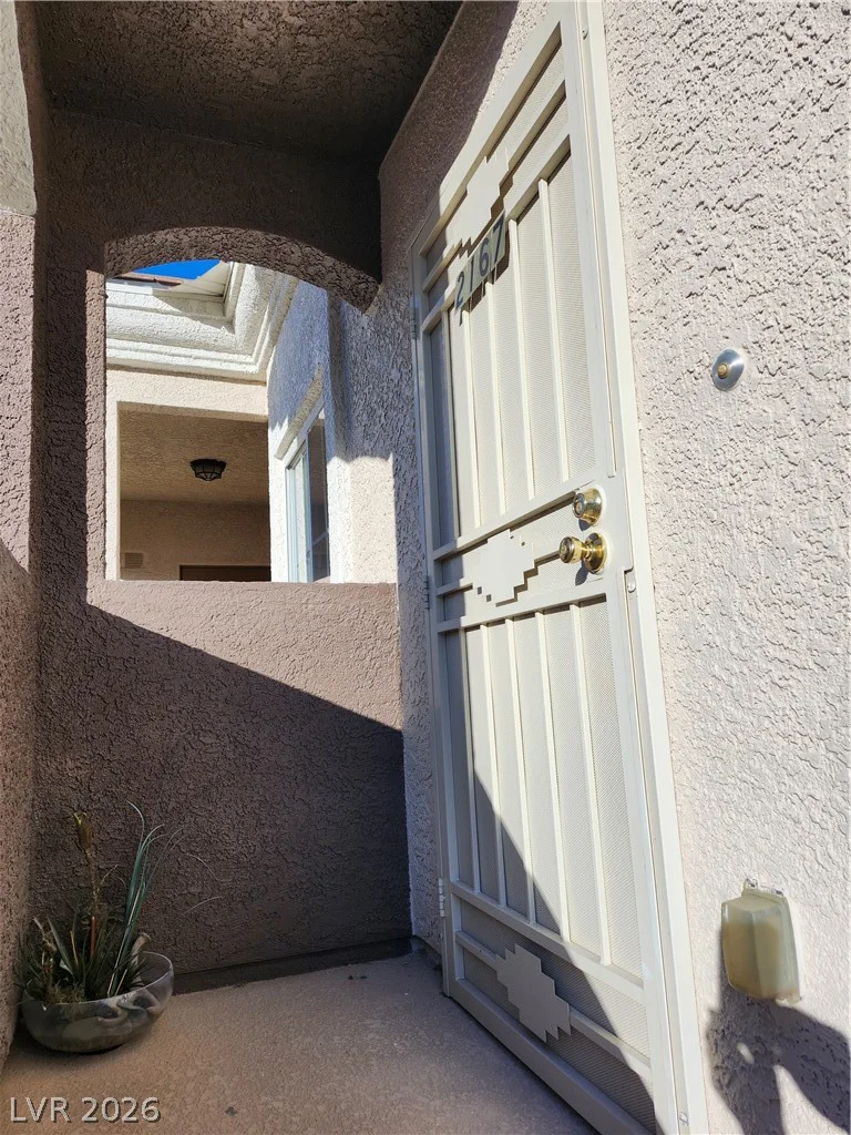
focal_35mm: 23
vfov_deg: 73.9
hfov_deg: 58.9
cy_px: 568
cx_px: 426
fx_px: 754
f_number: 1.8
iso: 25
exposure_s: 1/1718
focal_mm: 5.54
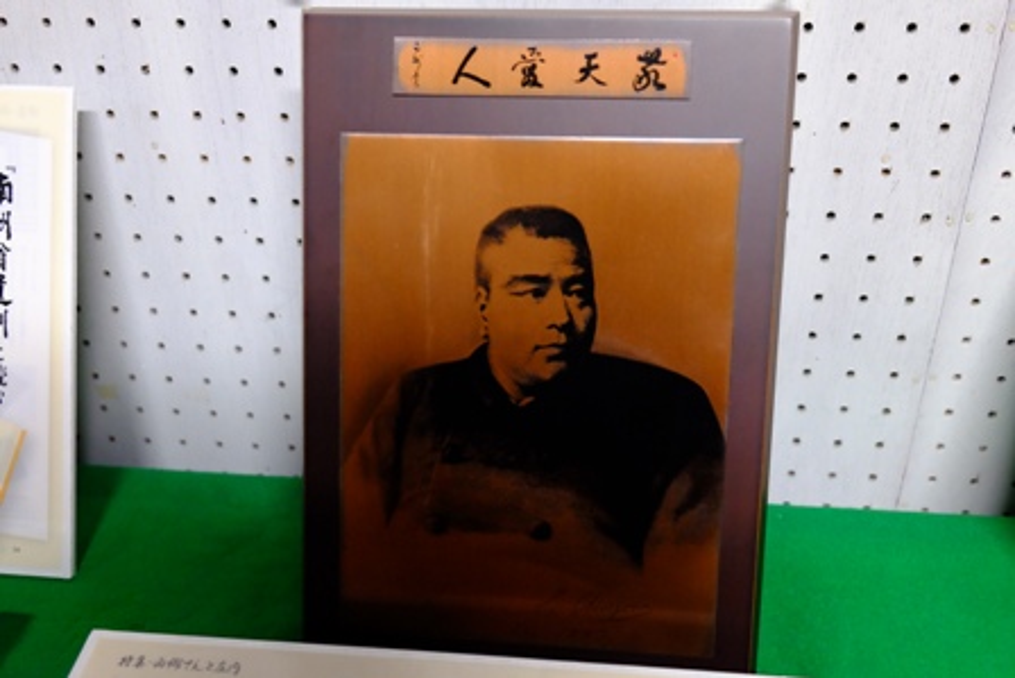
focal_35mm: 33
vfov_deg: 40.0
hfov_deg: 57.2
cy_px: 339
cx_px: 508
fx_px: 931
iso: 3200
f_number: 3.2
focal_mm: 22.3
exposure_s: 1/85
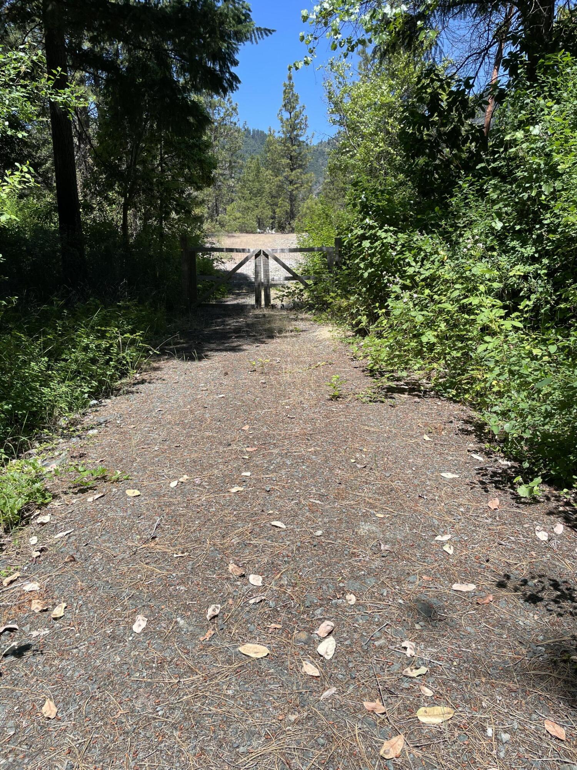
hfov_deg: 53.1
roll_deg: +0.8
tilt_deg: -12.4
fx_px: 578
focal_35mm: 26
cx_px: 288
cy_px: 385
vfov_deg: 67.3
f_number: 1.6
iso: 32
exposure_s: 1/1667
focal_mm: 4.2
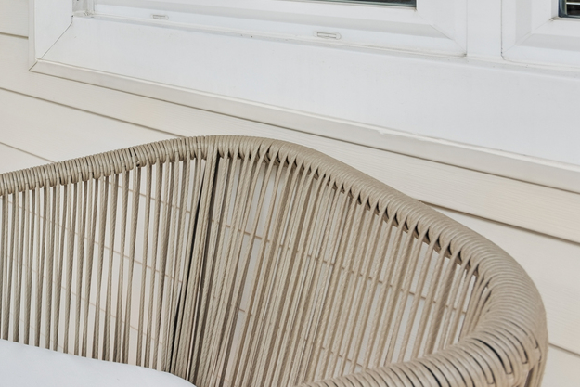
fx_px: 709
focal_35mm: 44
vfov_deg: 27.3
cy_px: -66
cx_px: -146
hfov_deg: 34.1
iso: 400
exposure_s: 1/500
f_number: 8
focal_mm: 17
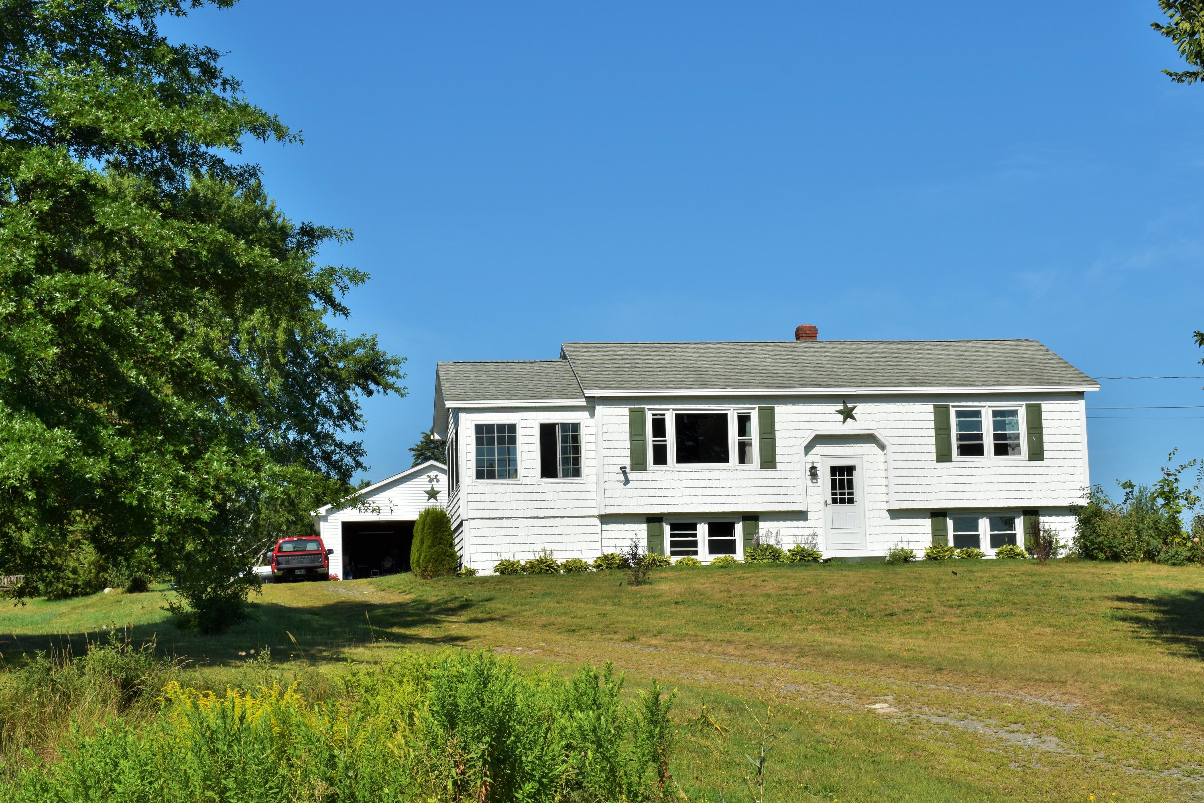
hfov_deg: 35.1
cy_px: 402
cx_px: 602
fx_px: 1906
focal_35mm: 57
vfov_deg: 23.8
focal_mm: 38
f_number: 16
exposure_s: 1/200
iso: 100
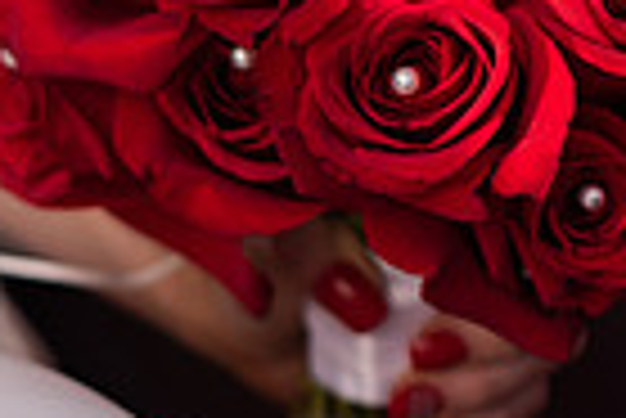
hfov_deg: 9.6
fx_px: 3621
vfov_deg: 6.6
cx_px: -252
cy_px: 452
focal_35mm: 208
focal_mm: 50
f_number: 3.2
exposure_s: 1/800
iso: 125
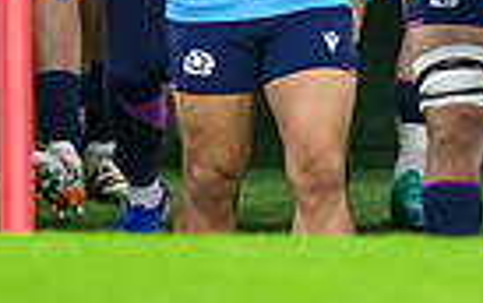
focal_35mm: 3054
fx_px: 40250
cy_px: -339
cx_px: 656
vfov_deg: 0.4
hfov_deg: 0.7
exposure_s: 1/1600
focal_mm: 400
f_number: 3.2
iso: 5000
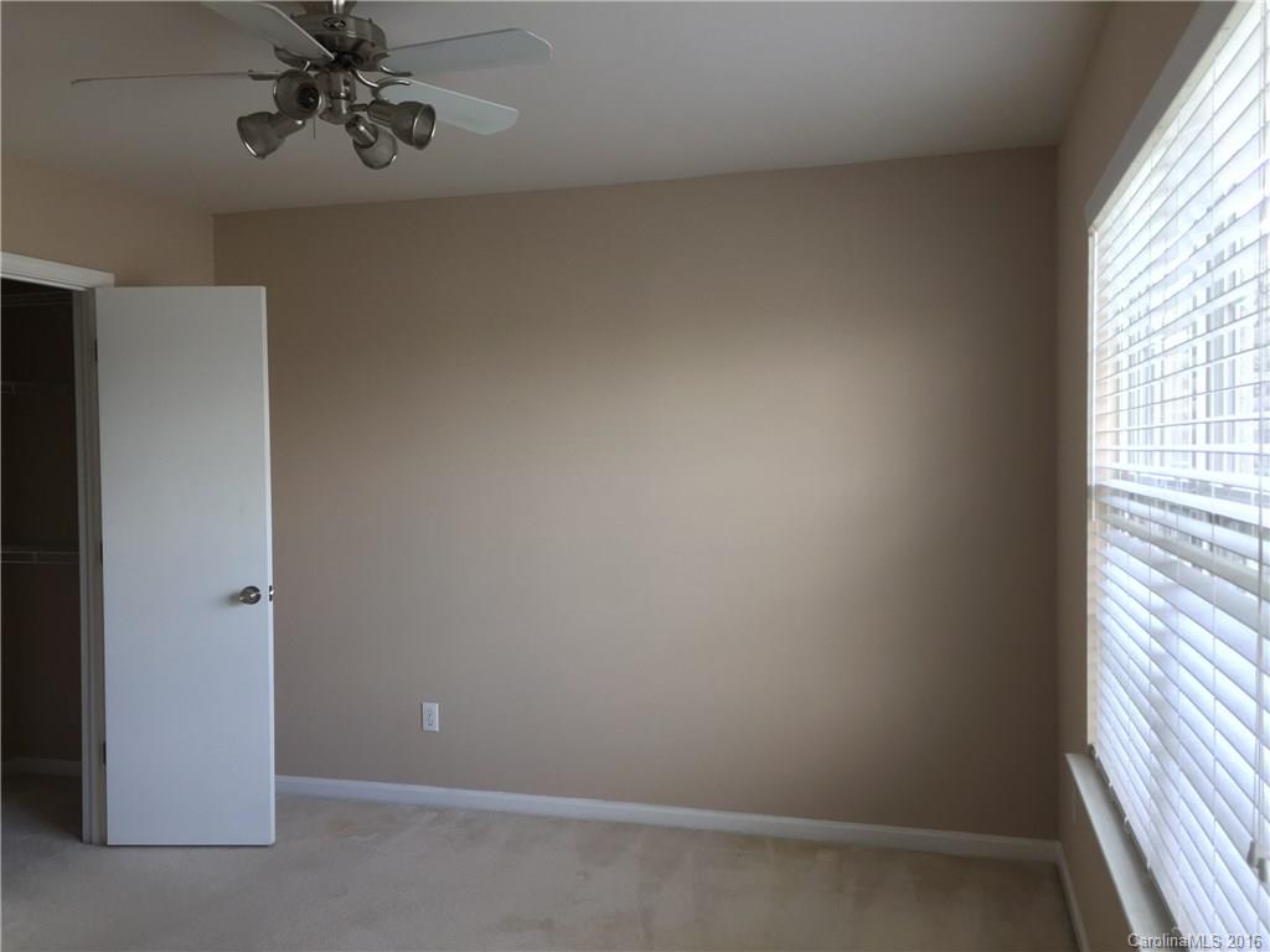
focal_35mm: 29
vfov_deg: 48.2
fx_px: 1064
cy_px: 476
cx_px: 635
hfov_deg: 61.7
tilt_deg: +0.1
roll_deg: -0.3
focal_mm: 4.15
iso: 32
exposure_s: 1/40
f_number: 2.2
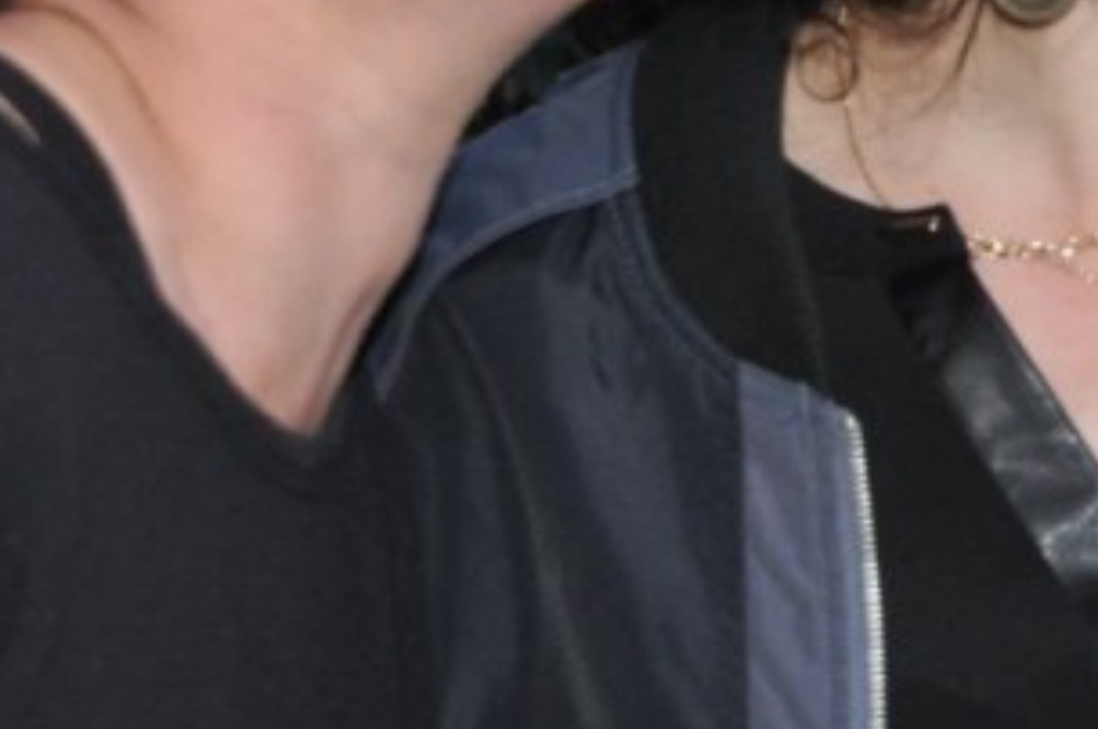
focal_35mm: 202
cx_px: 1080
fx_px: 6154
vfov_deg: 6.7
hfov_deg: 10.1
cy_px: -263
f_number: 4.8
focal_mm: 40
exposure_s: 1/60
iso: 800
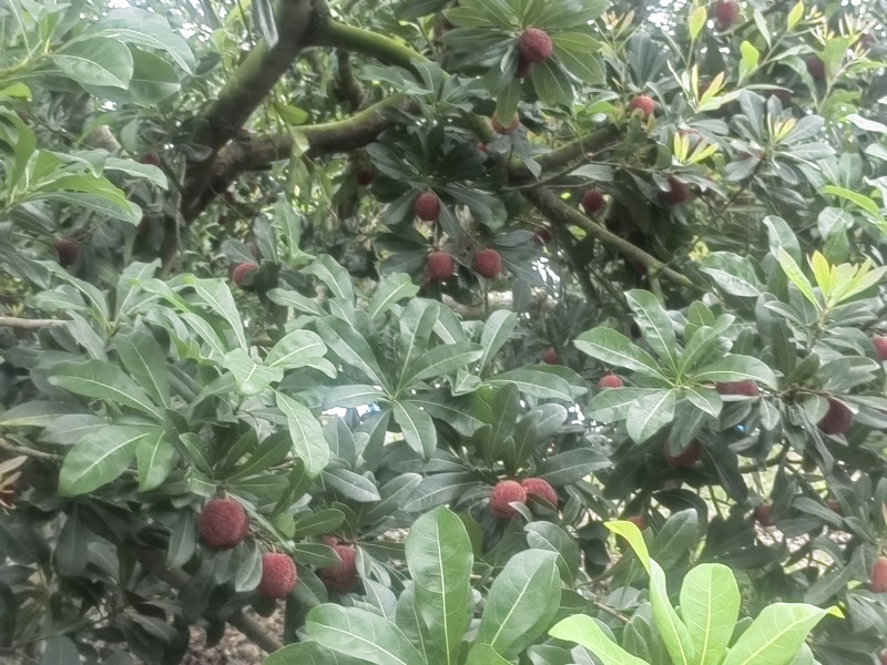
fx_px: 1384
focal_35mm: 54
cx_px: 444
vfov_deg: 27.0
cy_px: 332
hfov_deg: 35.5
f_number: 1.9
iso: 50
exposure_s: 1/100
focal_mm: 5.52
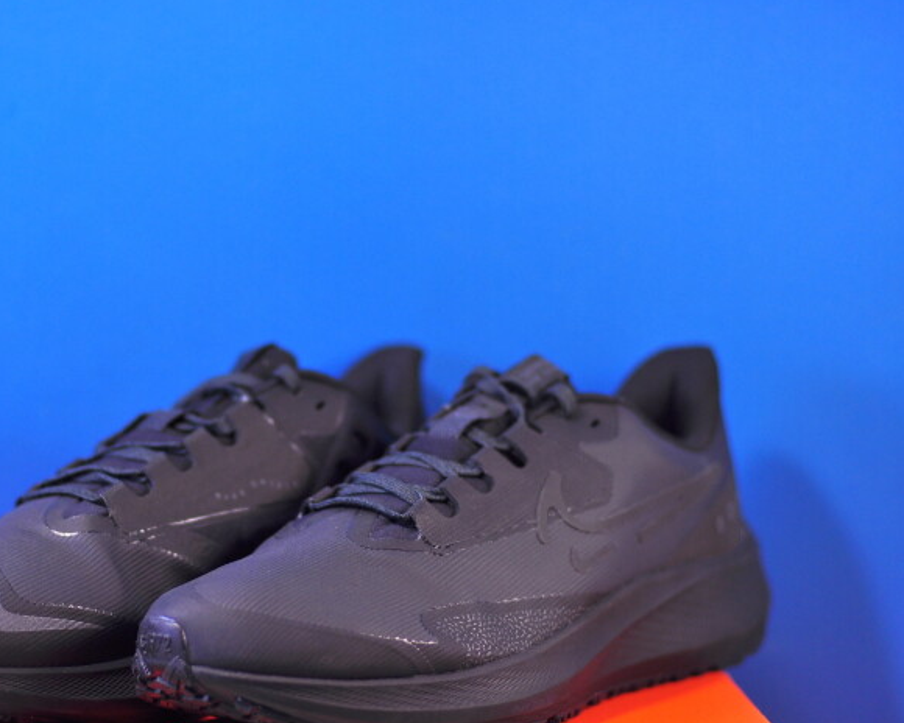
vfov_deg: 15.9
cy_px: 406
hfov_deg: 19.7
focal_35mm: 97
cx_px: 285
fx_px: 2595
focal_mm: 50
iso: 250
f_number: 2
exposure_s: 1/320
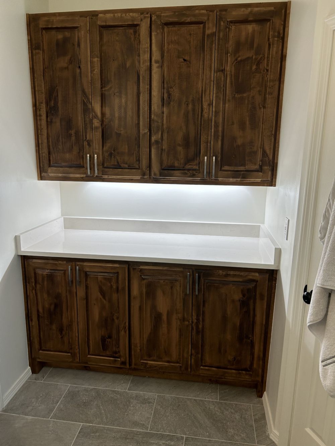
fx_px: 335
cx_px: 168
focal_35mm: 26
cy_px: 223
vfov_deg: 67.3
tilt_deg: -12.8
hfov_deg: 53.1
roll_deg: -1.3
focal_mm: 5.7
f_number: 1.5
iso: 40
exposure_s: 1/282
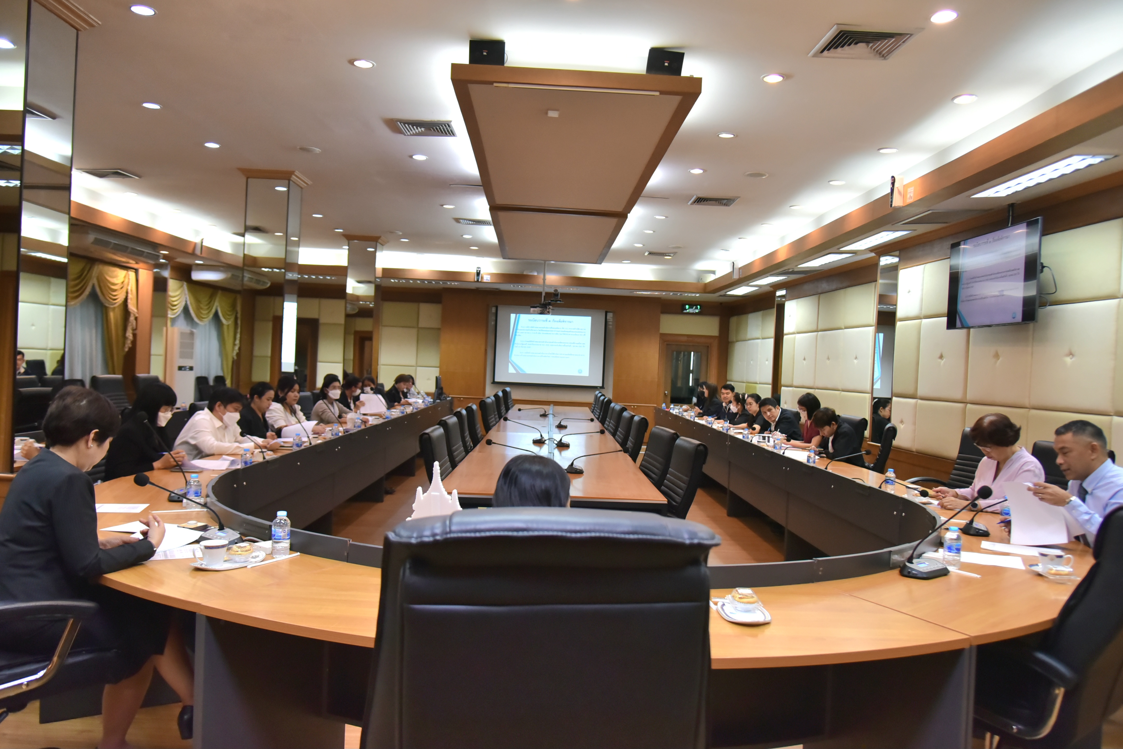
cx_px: 562
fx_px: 749
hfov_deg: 73.7
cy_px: 374
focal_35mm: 24
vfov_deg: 53.1
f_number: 4
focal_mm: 24
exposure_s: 1/500
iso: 1600
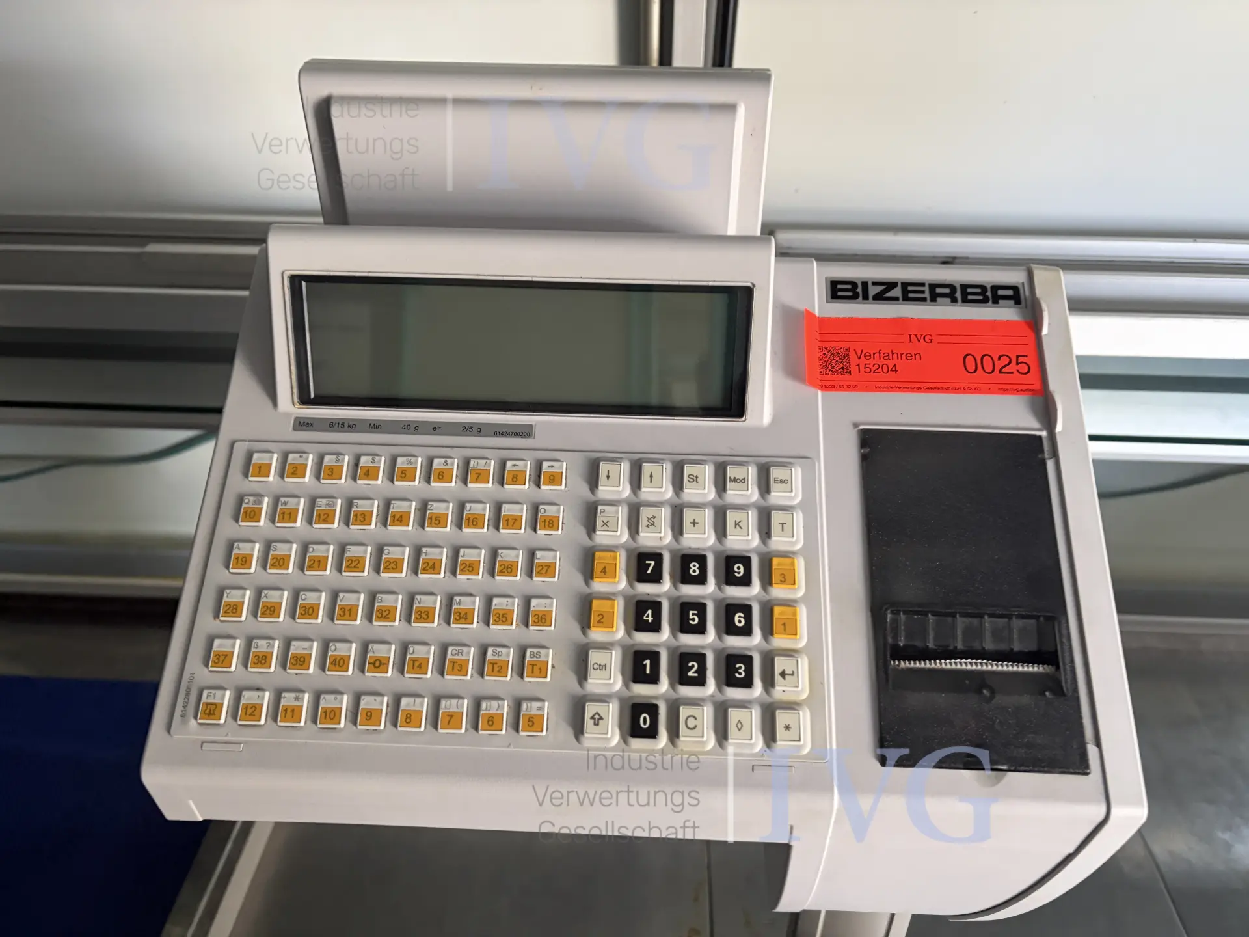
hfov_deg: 67.3
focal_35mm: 26
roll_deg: +0.7
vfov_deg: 53.1
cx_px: 624
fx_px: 938
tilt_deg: -41.7
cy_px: 468
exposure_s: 1/60
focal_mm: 5.96
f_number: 1.6
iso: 250
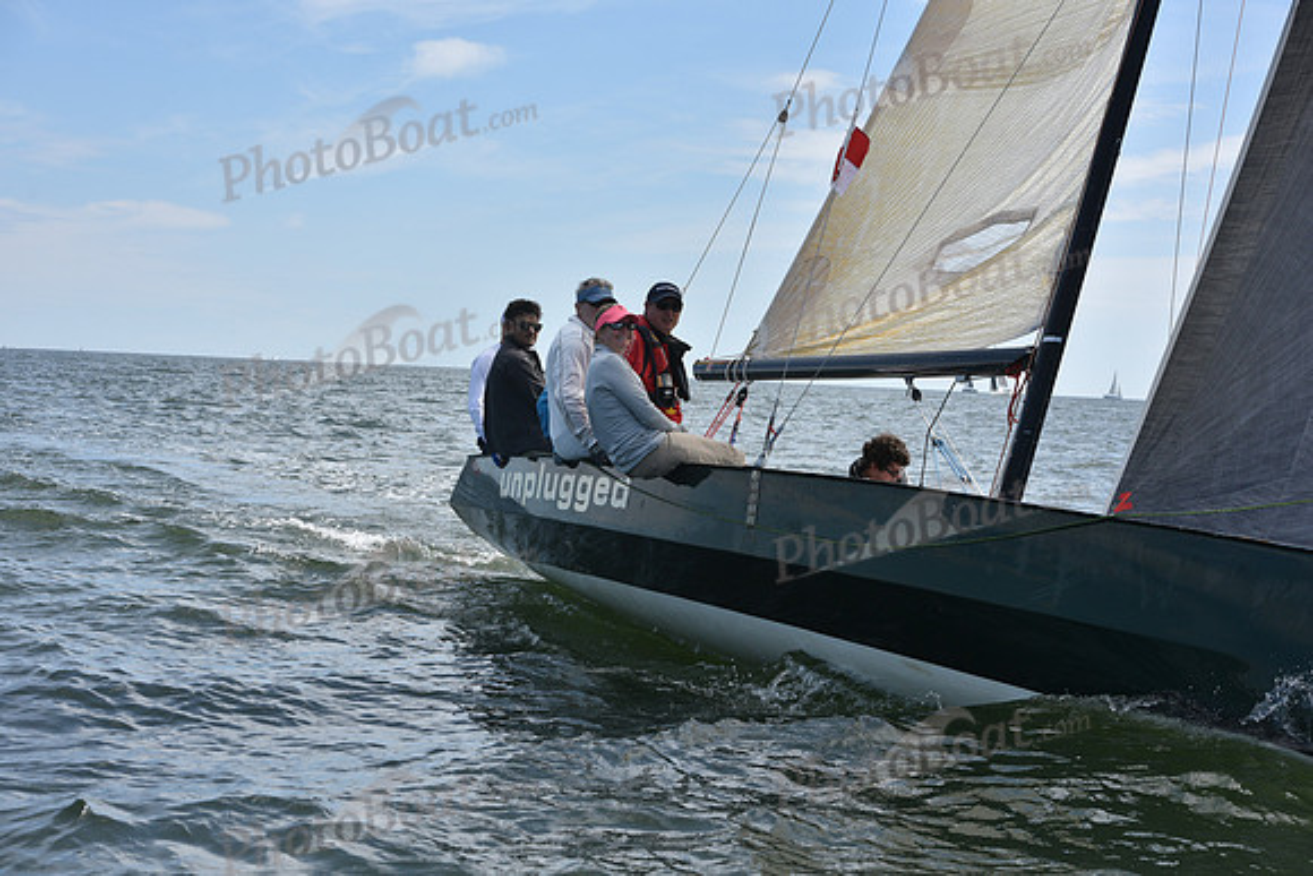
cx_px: 656
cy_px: 438
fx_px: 2554
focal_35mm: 70
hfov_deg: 28.8
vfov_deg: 19.5
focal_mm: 70
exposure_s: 1/1000
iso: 320
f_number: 8
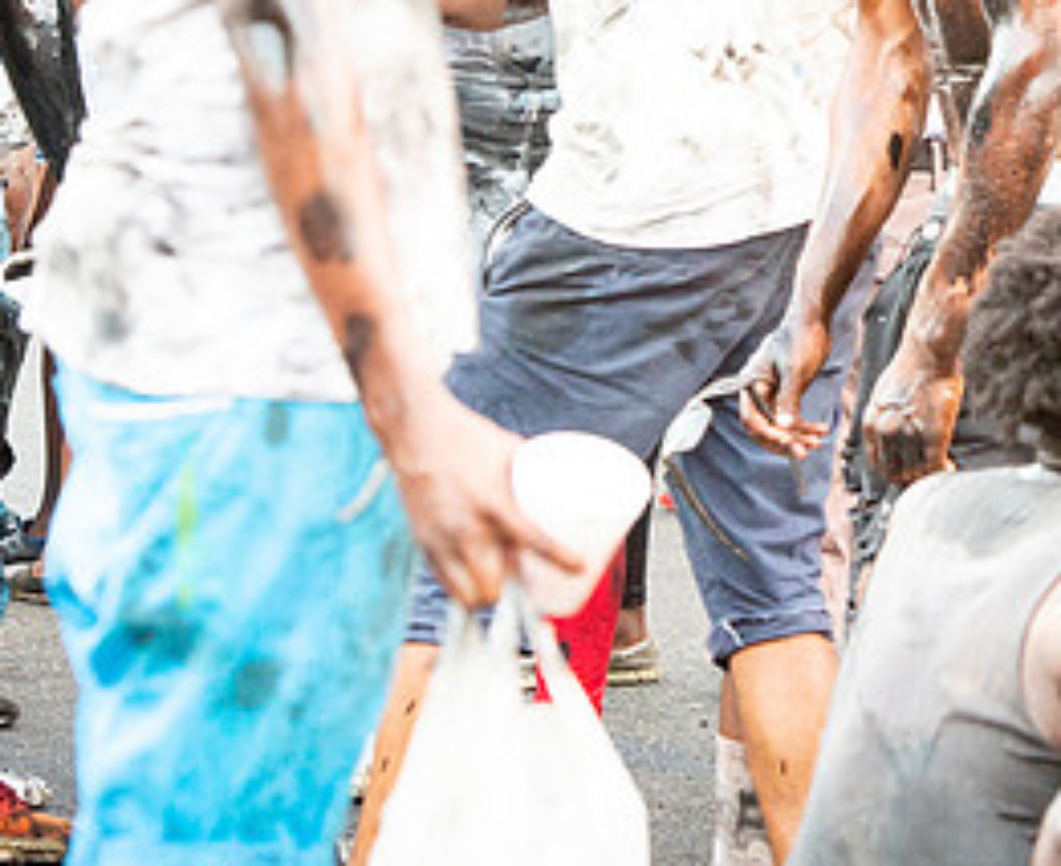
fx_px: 8988
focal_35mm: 284
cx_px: 1049
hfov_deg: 6.7
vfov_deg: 5.5
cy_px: -20
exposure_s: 1/200
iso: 3600
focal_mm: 110
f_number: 5
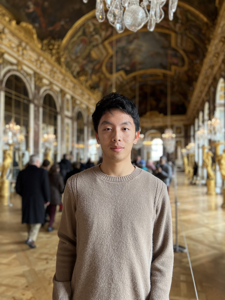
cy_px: 150
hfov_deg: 53.1
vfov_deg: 67.3
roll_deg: -0.9
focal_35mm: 26
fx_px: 225
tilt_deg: +3.3
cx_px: 112
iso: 64
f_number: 1.5
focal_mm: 5.7
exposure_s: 1/50
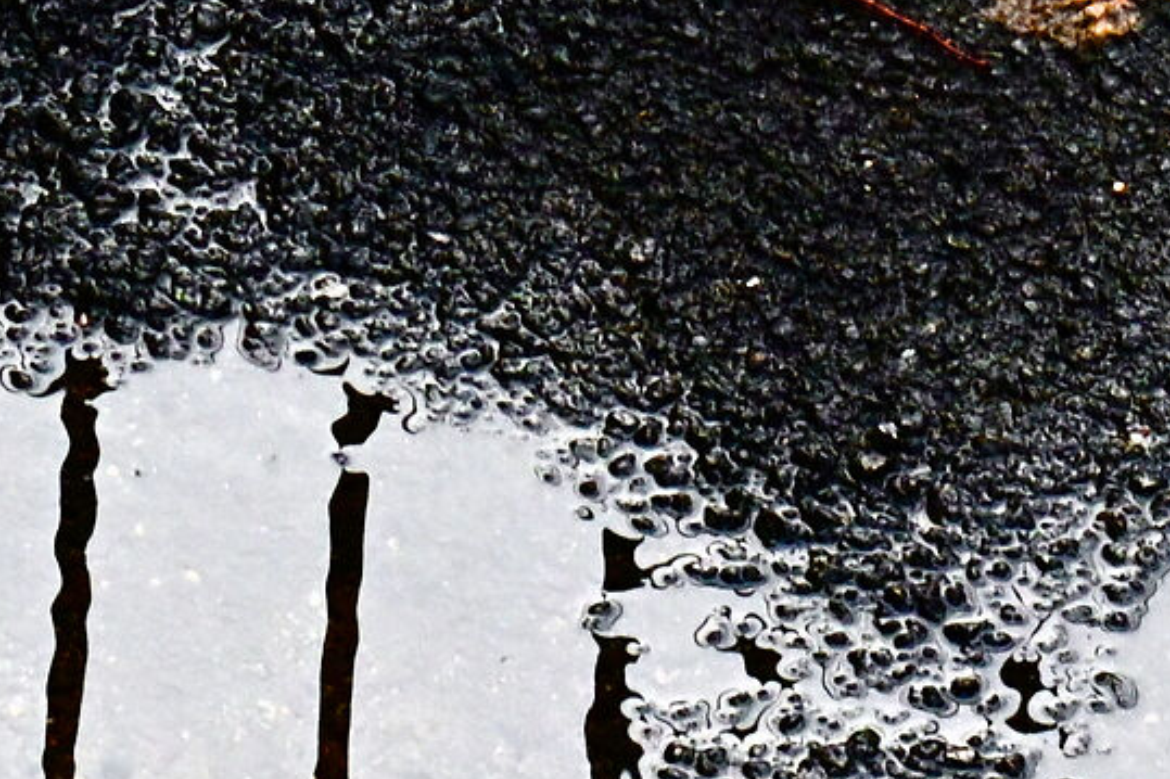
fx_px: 54223
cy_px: 946
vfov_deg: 0.8
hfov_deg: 1.2
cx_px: 1302
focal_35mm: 1669
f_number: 11
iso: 1400
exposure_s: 1/80
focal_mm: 250
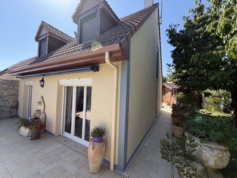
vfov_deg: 85.7
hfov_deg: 102.1
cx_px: 118
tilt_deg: +1.0
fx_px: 96
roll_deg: -1.6
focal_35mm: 14
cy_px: 89
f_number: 2.2
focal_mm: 2.22
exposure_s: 1/545
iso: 40
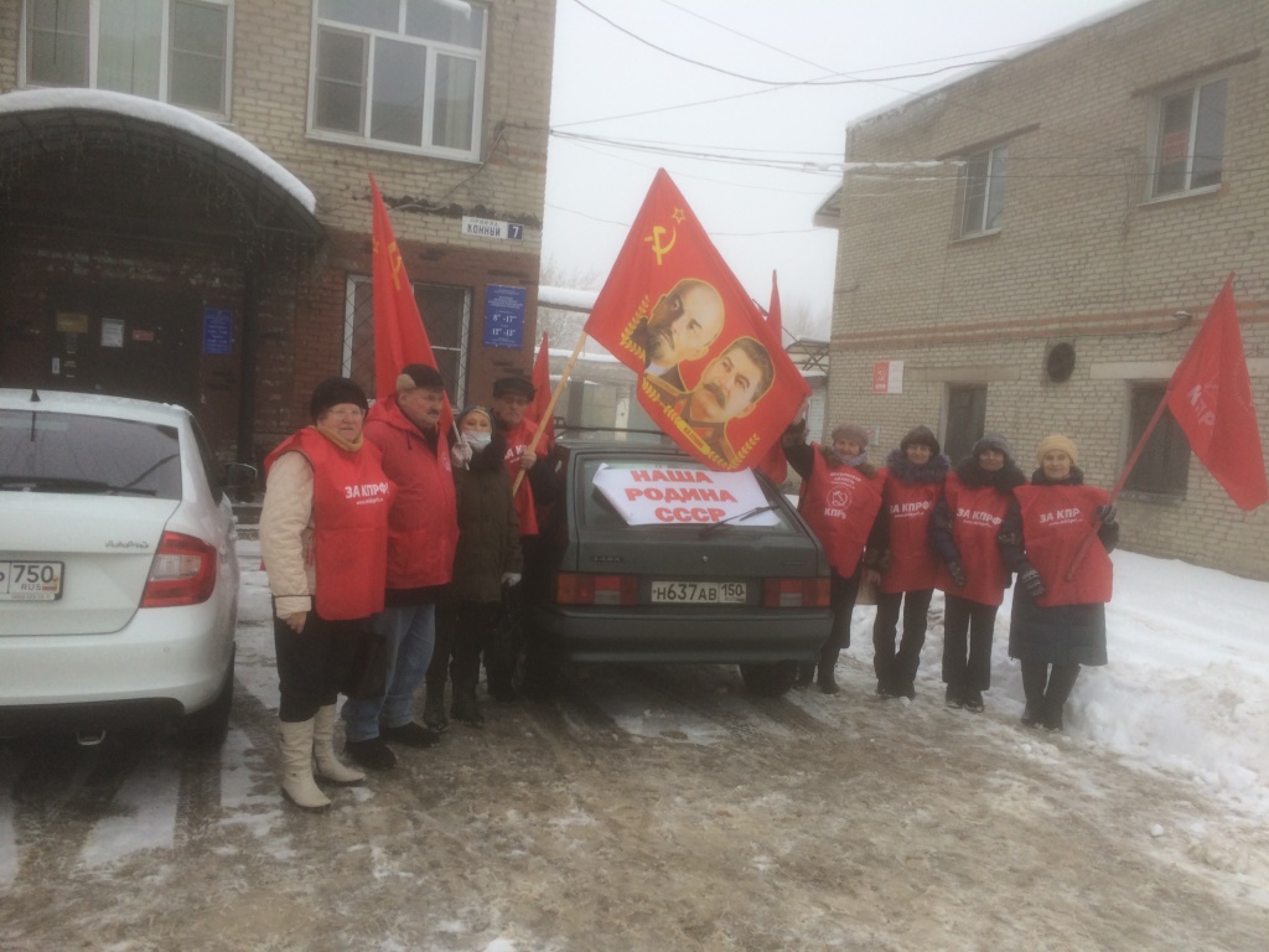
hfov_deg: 61.7
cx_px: 634
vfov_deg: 48.2
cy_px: 476
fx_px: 1063
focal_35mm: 29
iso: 32
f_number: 2.2
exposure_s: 1/238
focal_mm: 4.15
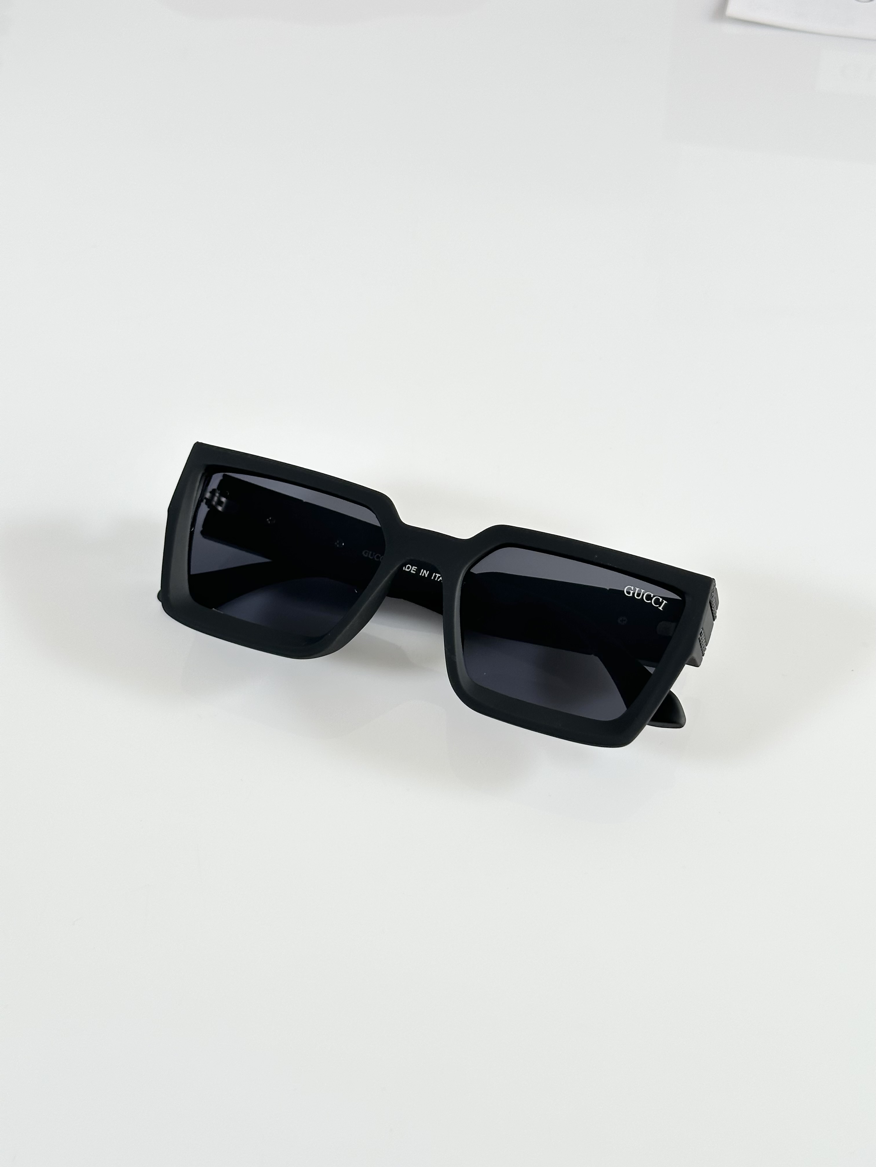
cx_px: 438
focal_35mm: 48
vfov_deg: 39.7
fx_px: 1620
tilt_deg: -51.1
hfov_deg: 30.3
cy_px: 584
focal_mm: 6.86
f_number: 1.78
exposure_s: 1/123
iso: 80
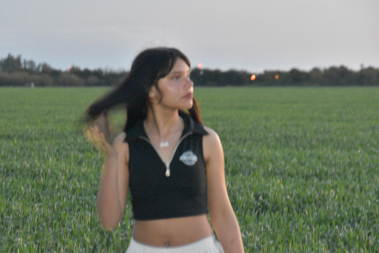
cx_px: 170
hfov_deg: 13.2
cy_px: 113
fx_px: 1643
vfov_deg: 8.8
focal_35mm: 156
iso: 3200
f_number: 5.6
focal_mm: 92
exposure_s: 1/15
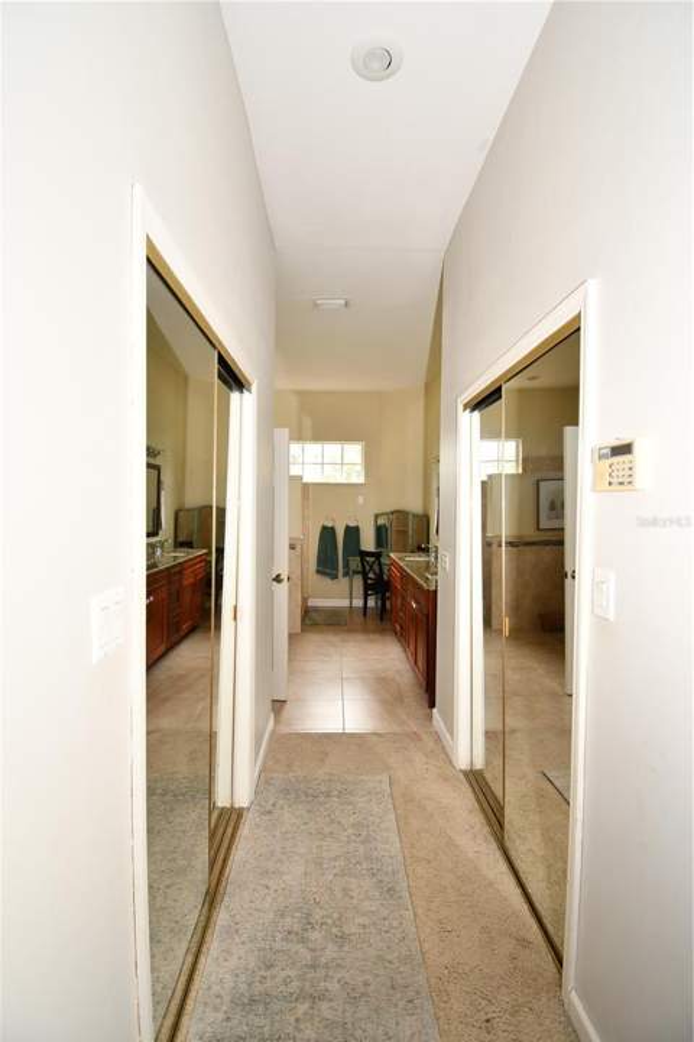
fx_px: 434
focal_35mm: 15
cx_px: 347
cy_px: 521
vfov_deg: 100.4
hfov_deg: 77.3
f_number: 4.5
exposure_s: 1/60
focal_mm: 10
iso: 720
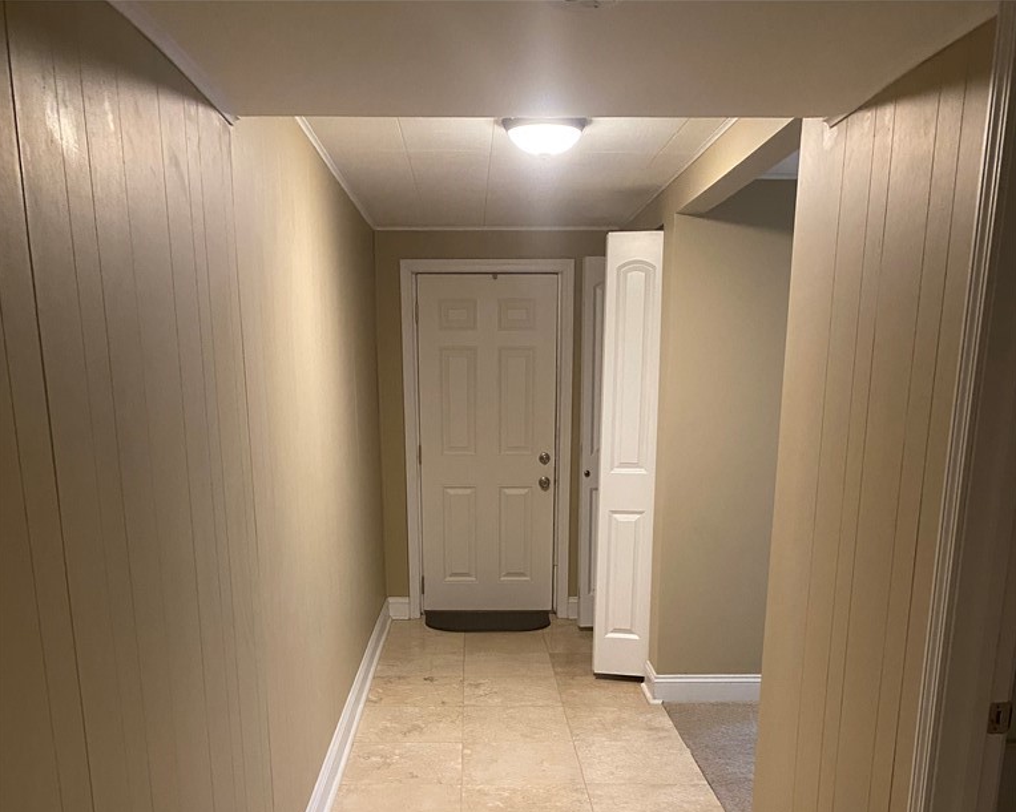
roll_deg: -0.7
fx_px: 1022
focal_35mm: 34
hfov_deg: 52.9
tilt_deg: -13.6
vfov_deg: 41.0
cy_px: 679
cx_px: 508
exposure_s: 1/60
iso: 250
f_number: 1.8
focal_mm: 4.25
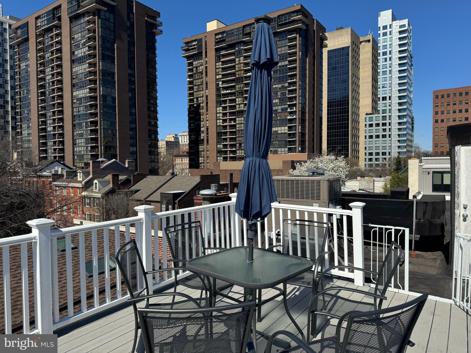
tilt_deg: -1.6
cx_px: 236
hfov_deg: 71.6
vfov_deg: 56.8
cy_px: 176
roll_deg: +0.0
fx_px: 327
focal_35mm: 24
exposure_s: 1/6410
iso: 80
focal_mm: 6.76
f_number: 1.78
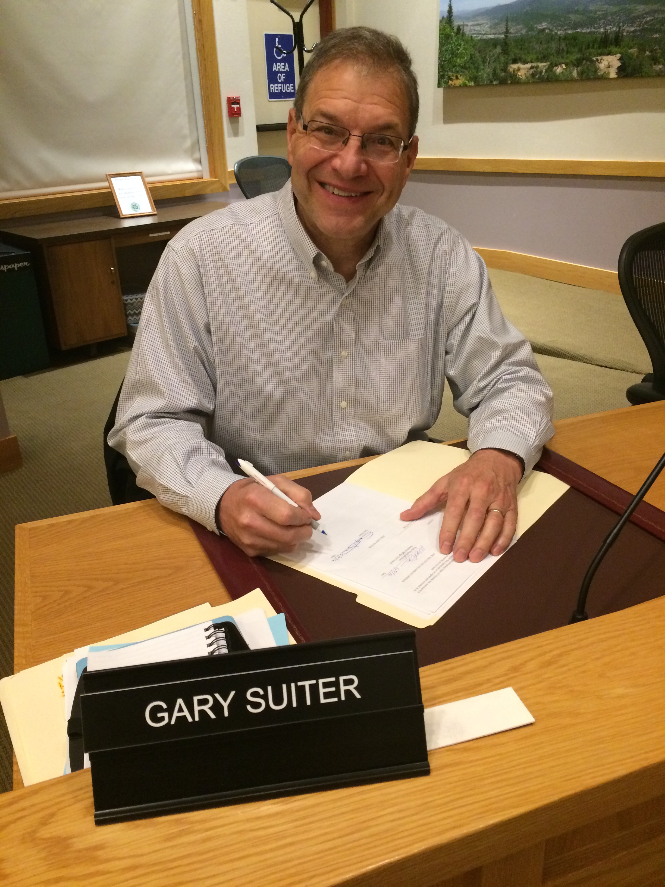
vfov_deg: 61.7
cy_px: 444
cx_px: 332
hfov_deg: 48.2
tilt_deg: -24.3
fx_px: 743
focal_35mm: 29
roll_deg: +3.8
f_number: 2.2
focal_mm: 4.15
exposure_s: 1/30
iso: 250
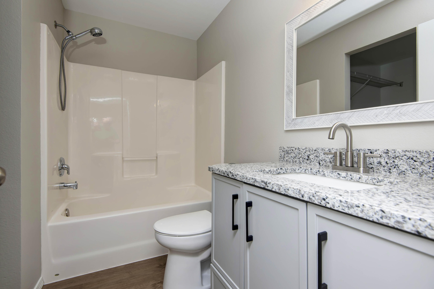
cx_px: 217
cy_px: 144
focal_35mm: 16
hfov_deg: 96.7
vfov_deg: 73.8
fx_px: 193
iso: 280
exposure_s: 1/180
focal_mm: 16
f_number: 6.7
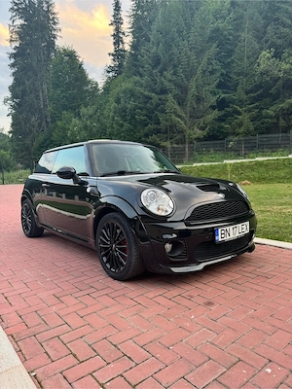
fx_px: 270
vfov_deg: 71.6
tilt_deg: -3.0
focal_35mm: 24
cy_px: 194
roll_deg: +1.2
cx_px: 146
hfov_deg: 56.8
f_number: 1.78
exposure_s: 1/121
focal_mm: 6.76
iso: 200
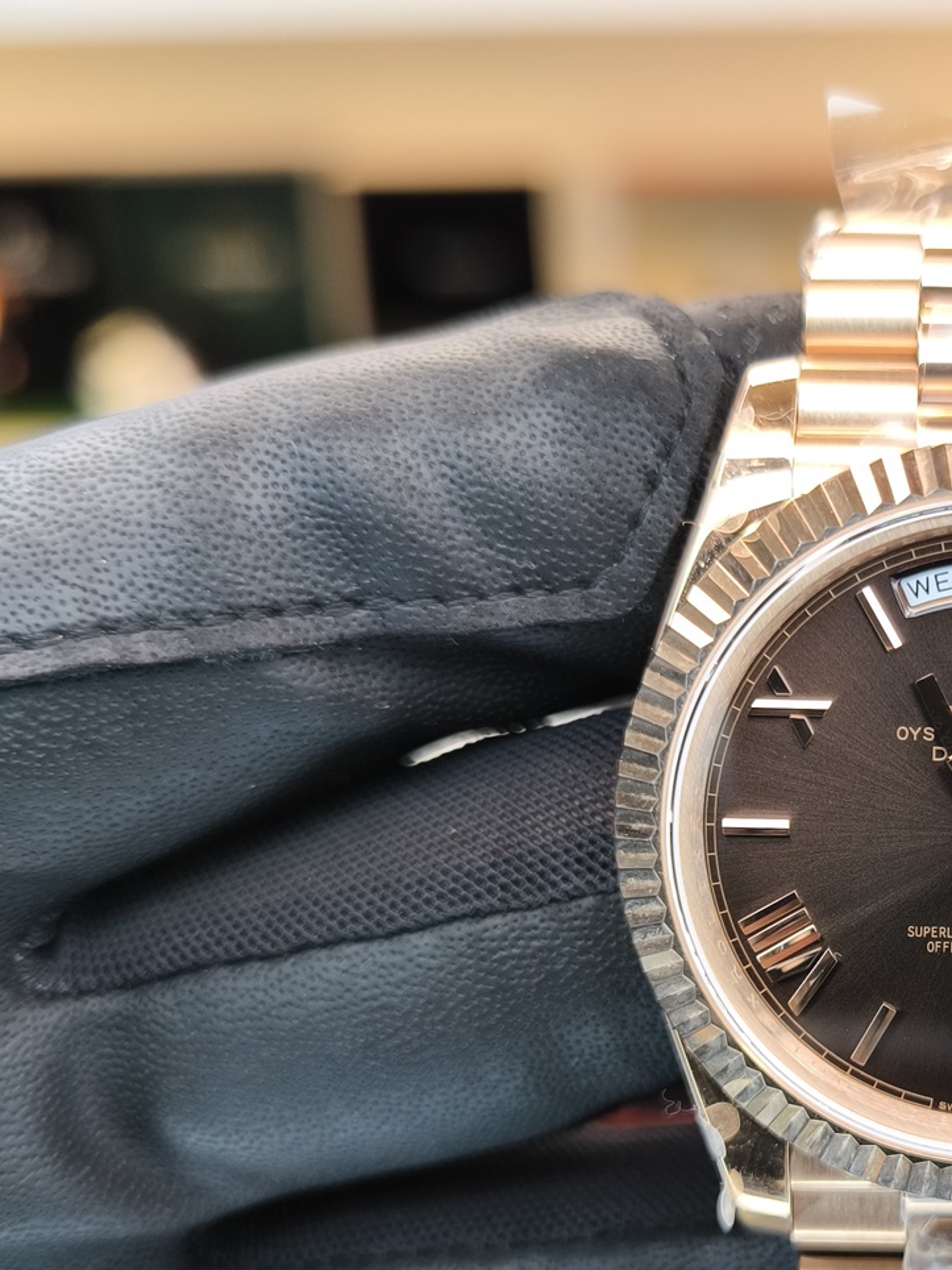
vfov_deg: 37.1
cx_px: 988
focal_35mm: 51
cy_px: 850
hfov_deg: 26.7
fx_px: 1870
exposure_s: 1/100
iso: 80
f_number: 1.9
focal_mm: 6.92
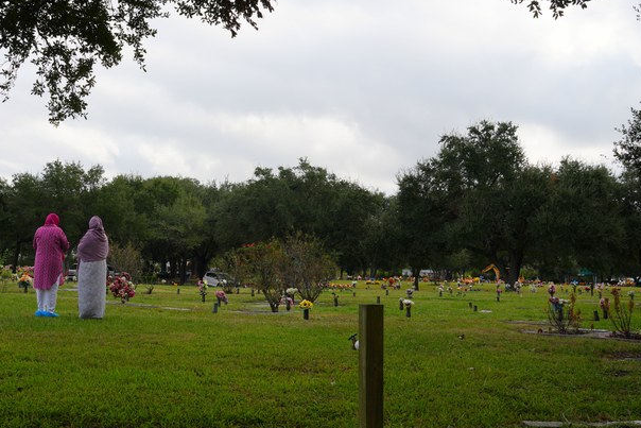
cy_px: 175
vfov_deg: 29.4
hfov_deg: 42.5
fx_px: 813
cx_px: 220
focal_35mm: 46
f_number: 8
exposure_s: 1/125
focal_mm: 23
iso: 100
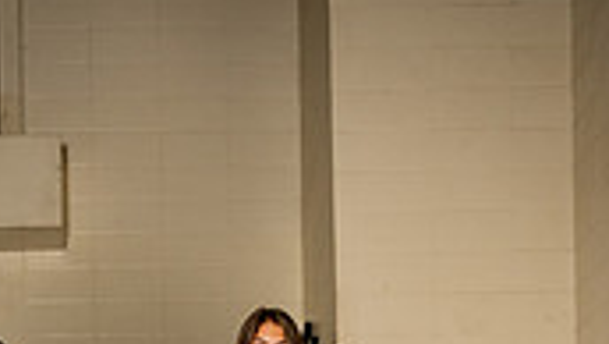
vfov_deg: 13.0
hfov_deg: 28.2
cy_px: 791
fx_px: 1196
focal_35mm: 74
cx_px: 163
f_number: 7.1
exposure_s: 1/250
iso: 400
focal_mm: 27
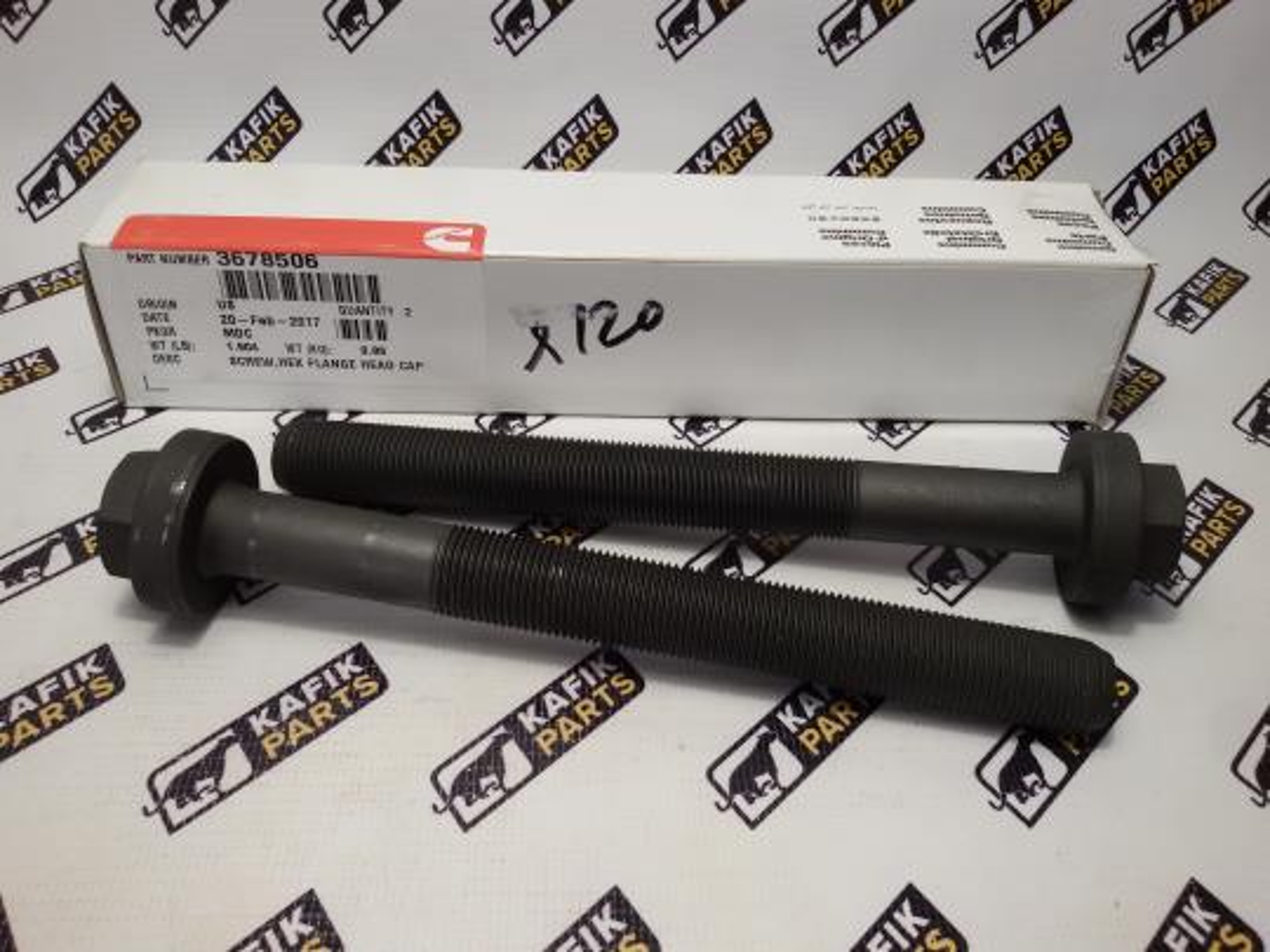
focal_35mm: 31
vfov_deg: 45.4
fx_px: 1137
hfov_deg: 58.4
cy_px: 476
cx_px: 635
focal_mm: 2.93
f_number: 2.4
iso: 50
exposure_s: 1/50
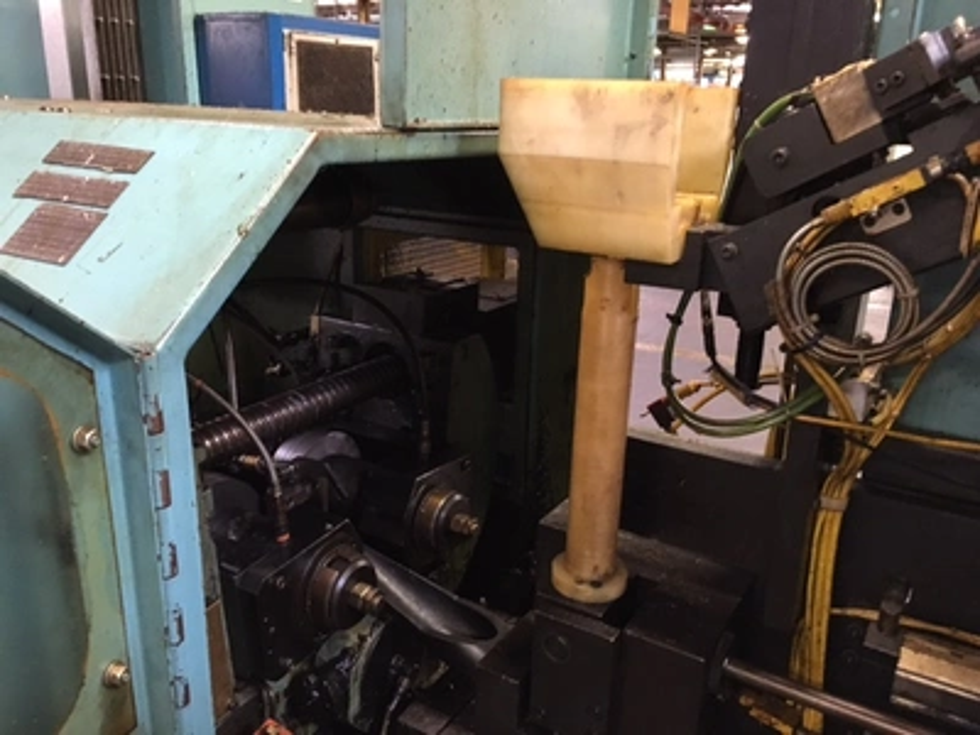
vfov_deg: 48.2
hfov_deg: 61.7
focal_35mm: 29
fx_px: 821
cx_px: 490
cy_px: 368
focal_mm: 4.15
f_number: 2.2
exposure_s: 1/15
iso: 250
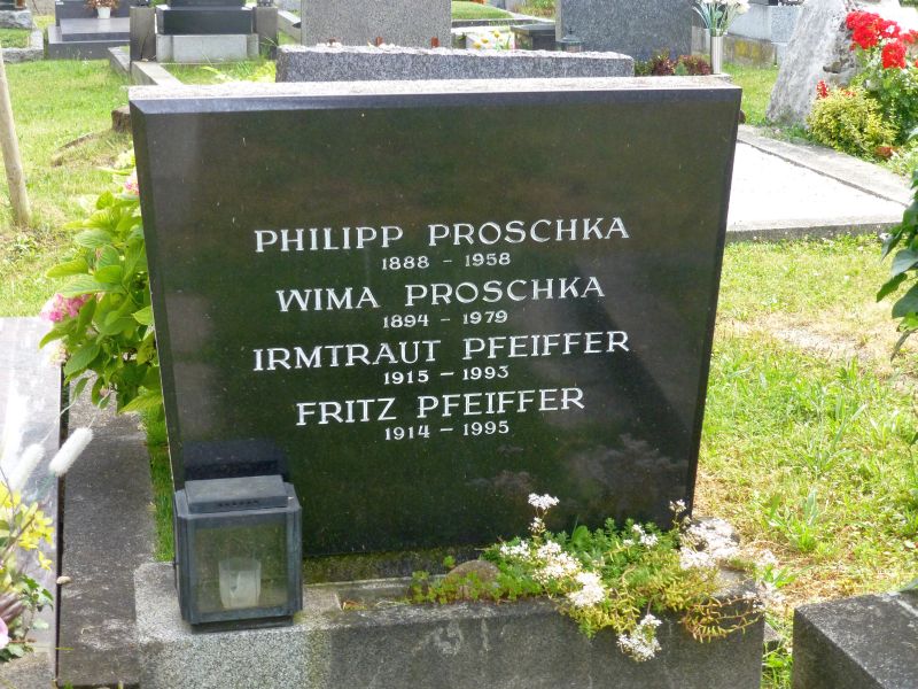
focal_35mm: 66
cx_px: 459
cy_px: 344
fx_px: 1750
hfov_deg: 29.4
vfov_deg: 22.3
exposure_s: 1/250
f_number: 4.9
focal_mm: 11.7
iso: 400
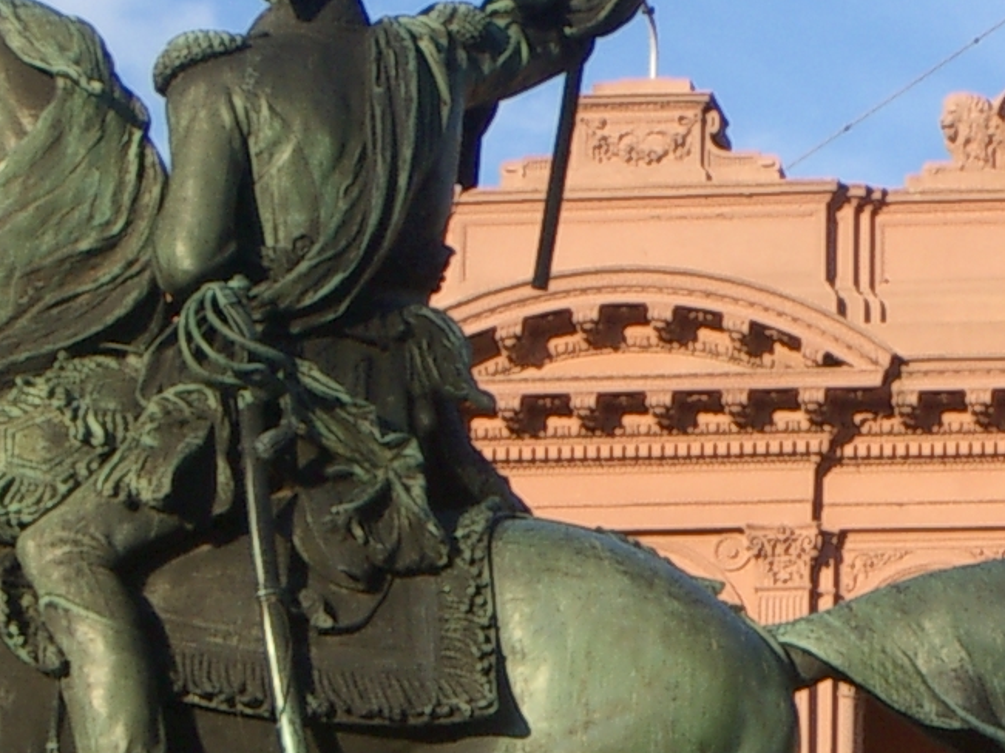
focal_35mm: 277
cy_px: 193
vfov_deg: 5.4
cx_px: 1020
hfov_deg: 7.1
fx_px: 8041
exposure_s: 1/320
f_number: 4.4
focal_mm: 14.6
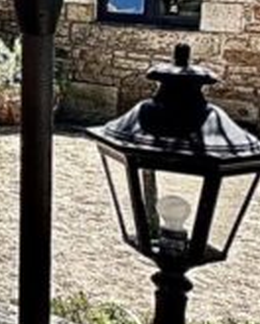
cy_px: 16
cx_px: -481
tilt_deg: -7.0
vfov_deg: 21.8
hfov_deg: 11.7
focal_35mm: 85
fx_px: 818
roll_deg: +1.8
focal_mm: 2.22
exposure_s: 1/1715
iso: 50
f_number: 2.2
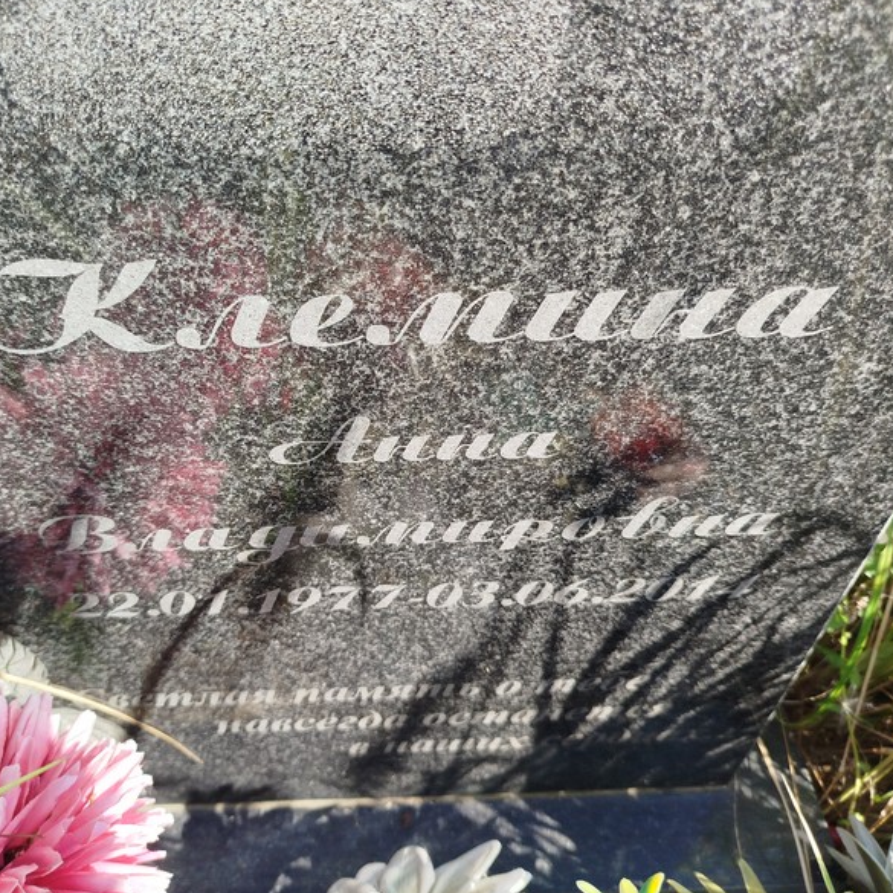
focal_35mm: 29
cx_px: 400
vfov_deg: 55.6
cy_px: 440
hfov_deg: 55.5
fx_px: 846
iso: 50
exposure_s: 1/316
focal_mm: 5.31
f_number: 1.7
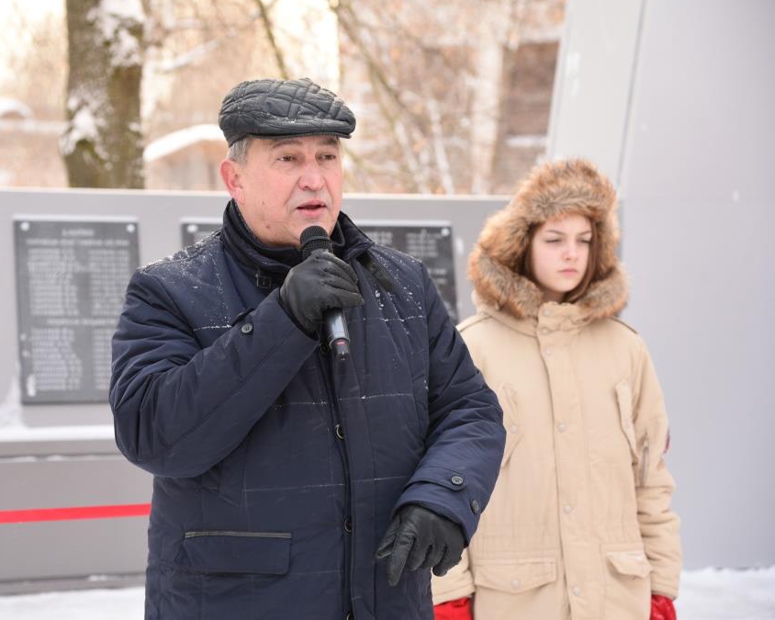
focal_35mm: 98
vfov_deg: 15.7
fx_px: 2248
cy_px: 307
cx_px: 320
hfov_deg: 19.5
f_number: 5.6
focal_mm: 86
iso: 400
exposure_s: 1/125
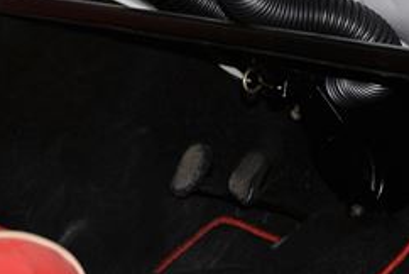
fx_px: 1979
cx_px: 63
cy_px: 44
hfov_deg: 11.7
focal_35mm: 174
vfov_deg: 7.9
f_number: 4
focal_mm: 44
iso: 800
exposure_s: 1/60
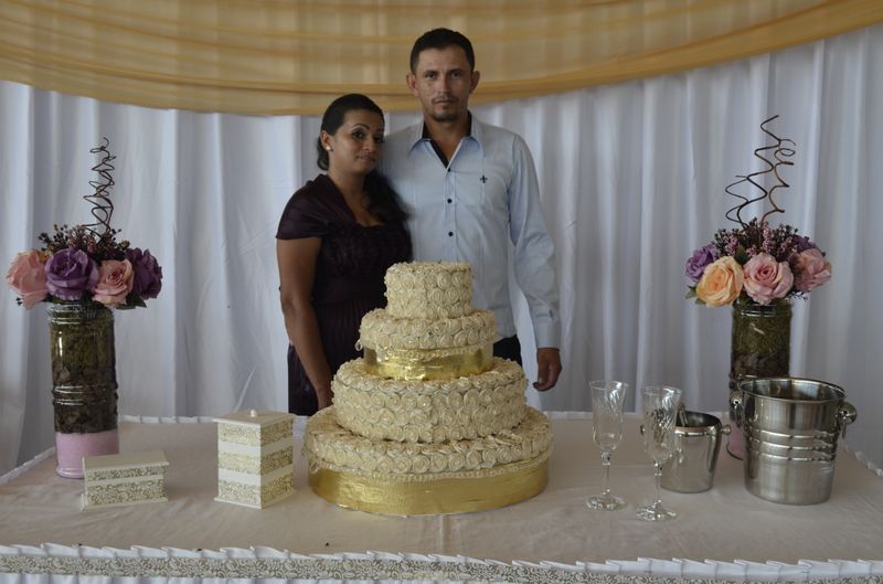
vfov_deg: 36.7
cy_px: 292
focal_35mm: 36
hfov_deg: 53.2
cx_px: 442
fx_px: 881
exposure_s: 1/125
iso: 320
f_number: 5.6
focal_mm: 24
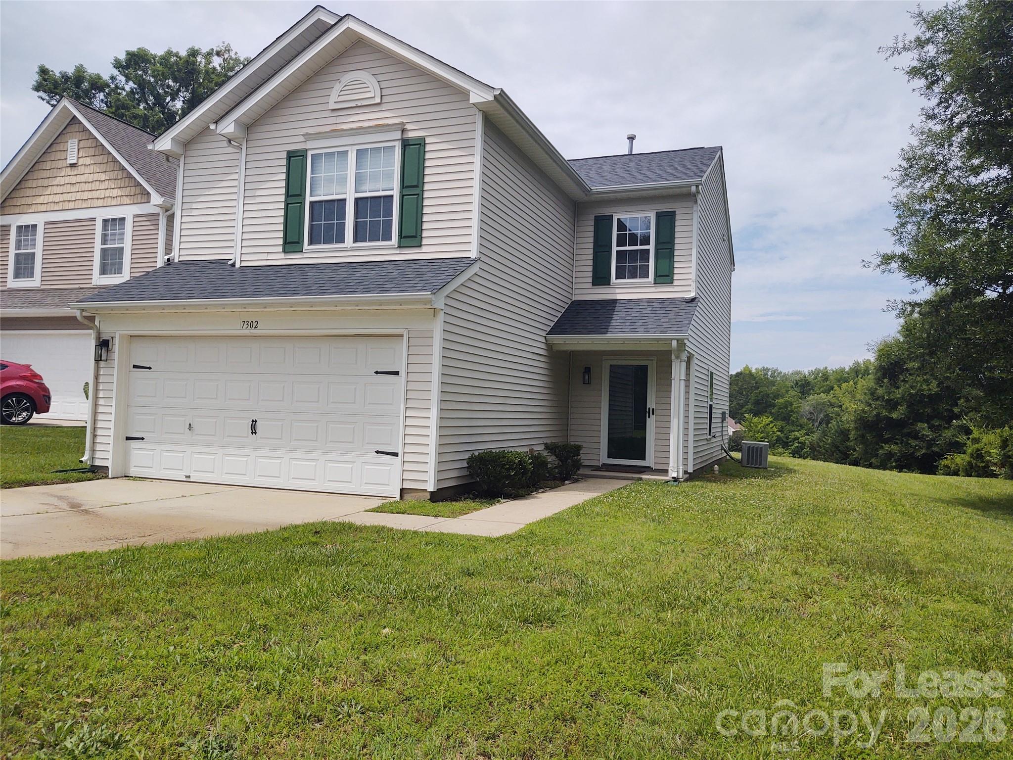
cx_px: 506
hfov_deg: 65.3
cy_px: 380
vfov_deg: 51.4
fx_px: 790
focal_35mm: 27
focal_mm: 4.75
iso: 100
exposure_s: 1/7589
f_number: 1.7
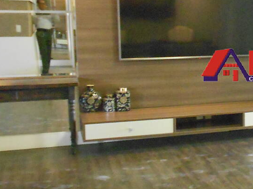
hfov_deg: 25.9
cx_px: 285
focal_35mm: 69
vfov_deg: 21.2
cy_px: 65
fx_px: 504
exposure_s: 1/13
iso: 800
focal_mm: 4.6
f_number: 3.2
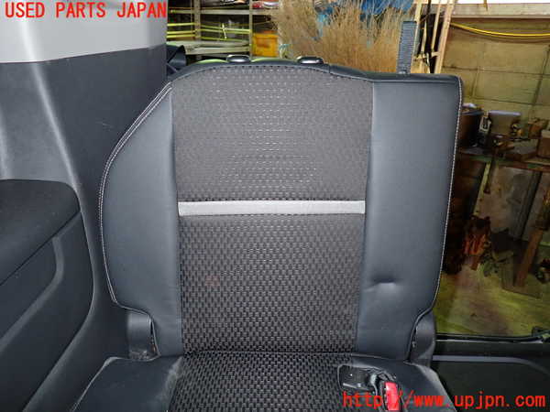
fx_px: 397
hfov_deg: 69.4
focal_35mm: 25
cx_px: 275
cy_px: 206
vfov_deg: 54.9
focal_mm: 4.5
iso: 250
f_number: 2
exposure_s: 1/30
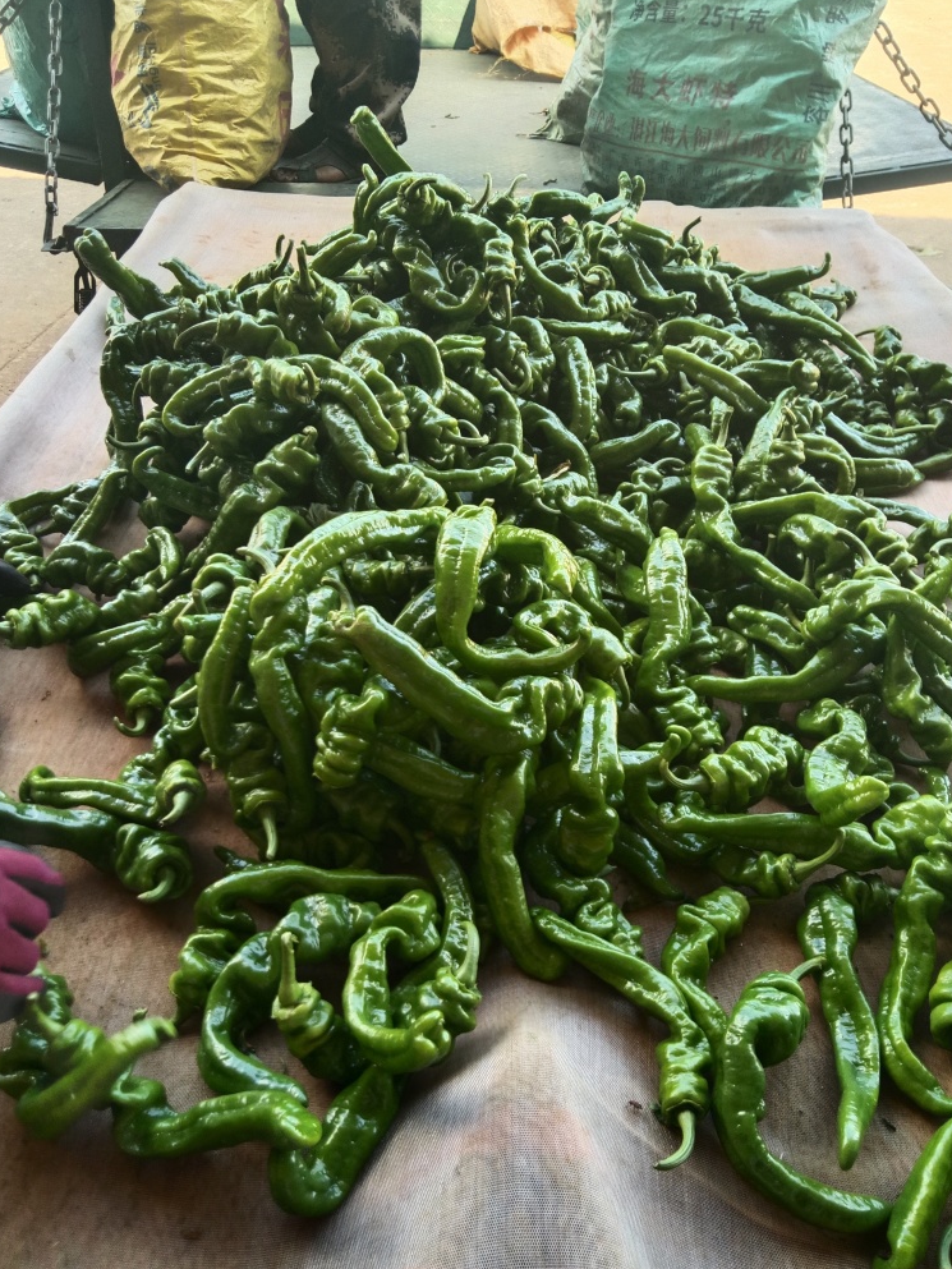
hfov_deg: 48.2
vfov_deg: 61.6
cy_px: 646
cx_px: 475
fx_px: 1063
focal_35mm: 29
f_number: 2.2
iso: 162
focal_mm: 3.66
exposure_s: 1/100
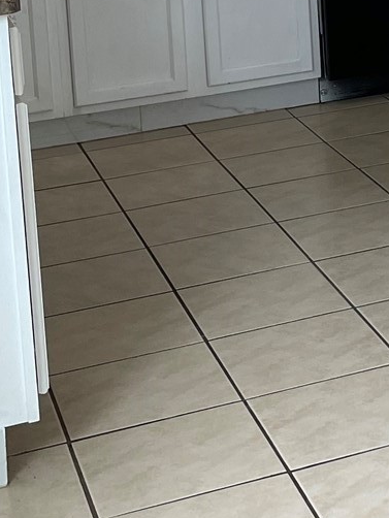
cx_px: 544
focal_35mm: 106
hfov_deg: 13.3
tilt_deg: -6.6
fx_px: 1587
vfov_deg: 17.4
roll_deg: +2.6
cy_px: -148
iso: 64
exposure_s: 1/120
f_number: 1.6
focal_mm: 4.2
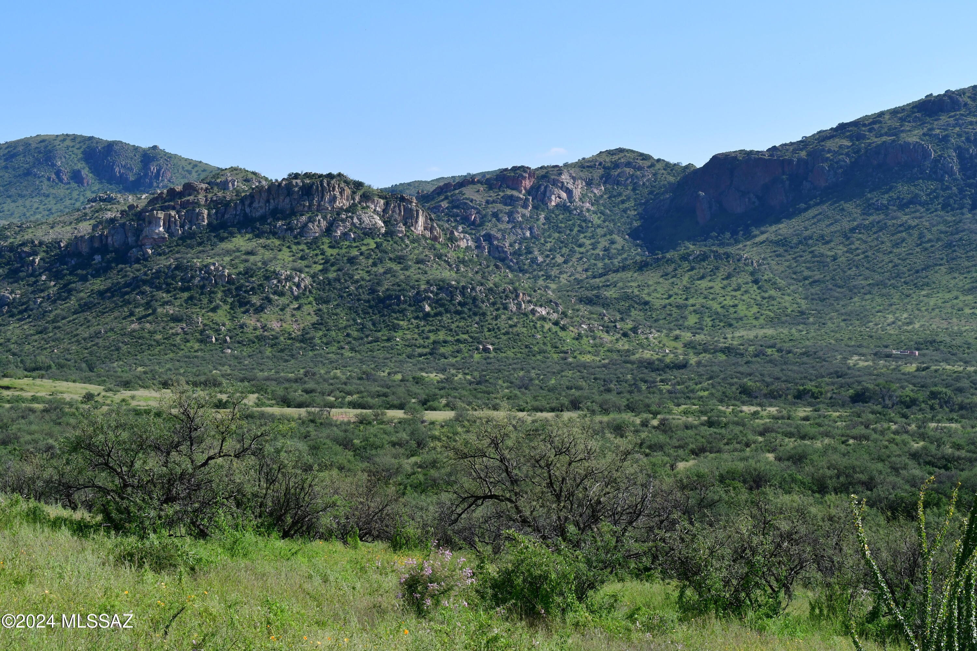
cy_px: 326
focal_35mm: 72
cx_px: 488
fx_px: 1954
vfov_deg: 18.9
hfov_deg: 28.1
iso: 800
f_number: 13
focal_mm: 48
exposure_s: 1/1000
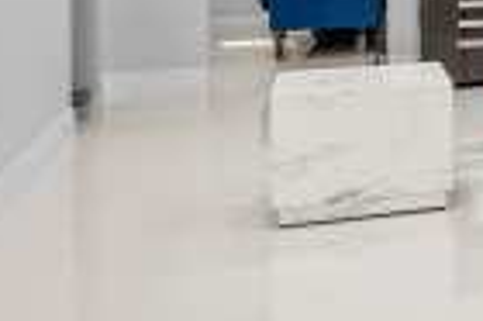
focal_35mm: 80
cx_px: 969
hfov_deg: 17.7
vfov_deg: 15.7
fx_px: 1072
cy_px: -157
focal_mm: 14
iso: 500
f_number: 8
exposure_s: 1/50
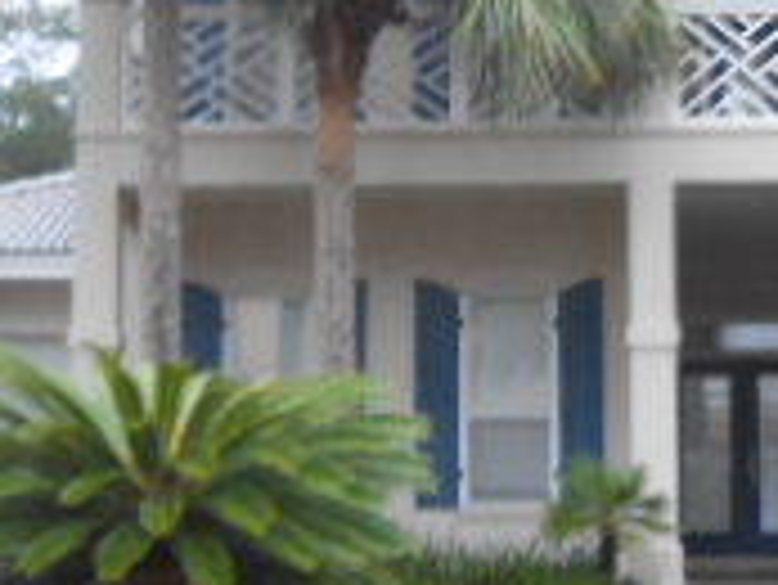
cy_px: 279
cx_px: 427
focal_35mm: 96
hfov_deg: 20.4
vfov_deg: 15.4
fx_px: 2159
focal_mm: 4.6
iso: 80
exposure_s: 1/40
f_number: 3.5
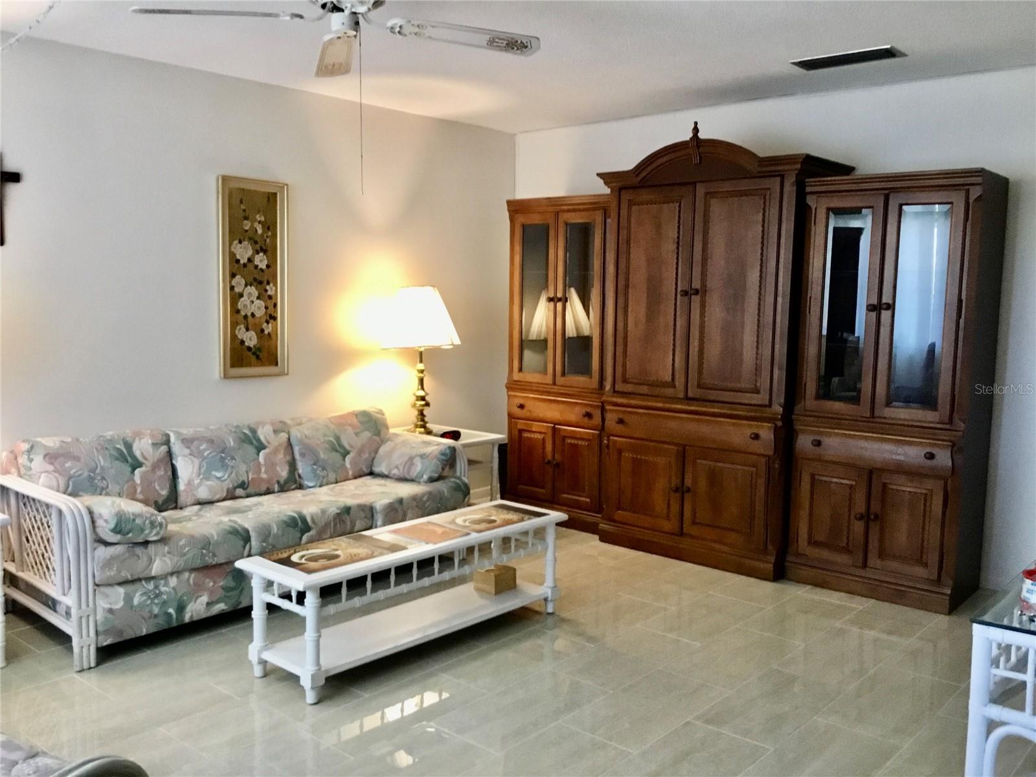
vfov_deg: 45.4
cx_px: 518
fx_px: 928
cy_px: 388
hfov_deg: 58.4
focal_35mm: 31
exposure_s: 1/30
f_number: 2.4
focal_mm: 3.3
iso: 160
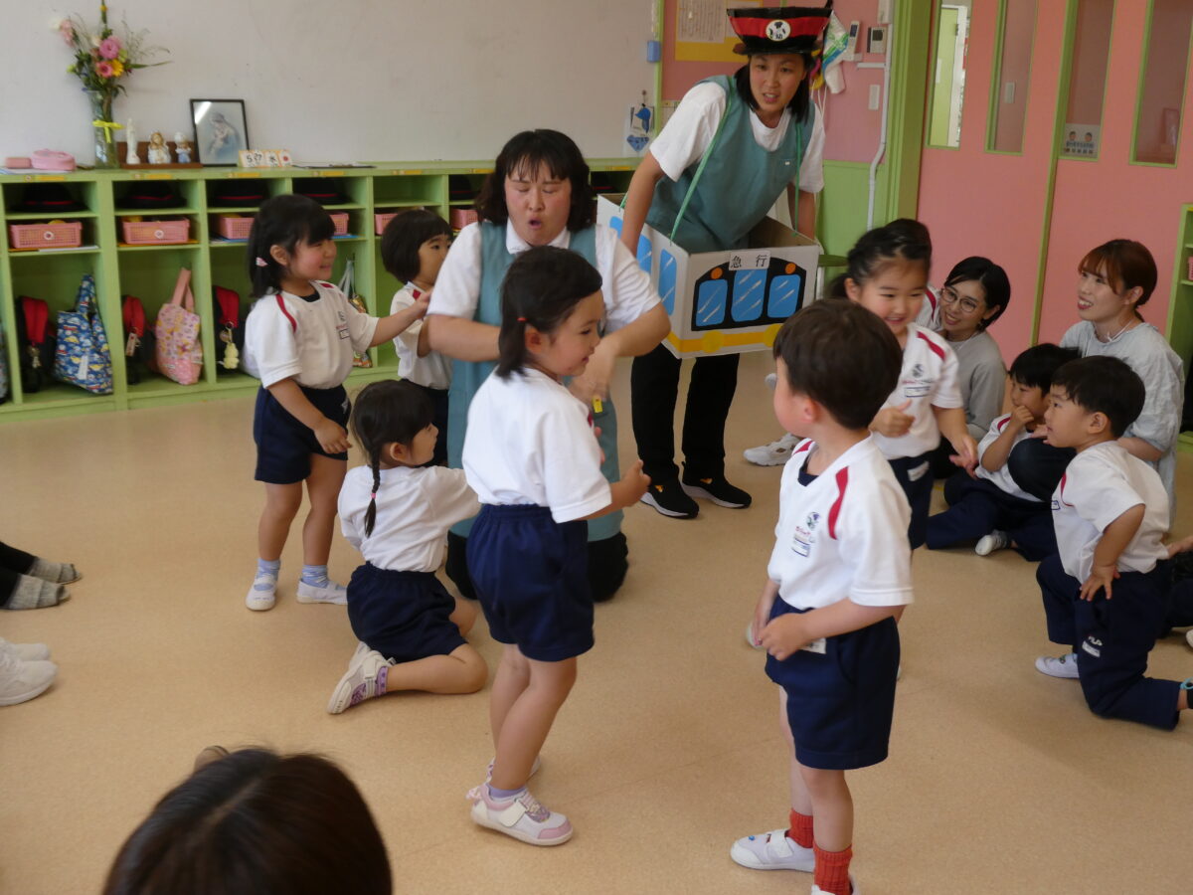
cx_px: 596
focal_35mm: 37
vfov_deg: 38.7
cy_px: 448
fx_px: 1275
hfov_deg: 50.1
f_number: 3.7
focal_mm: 6.7
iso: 160
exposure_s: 1/80
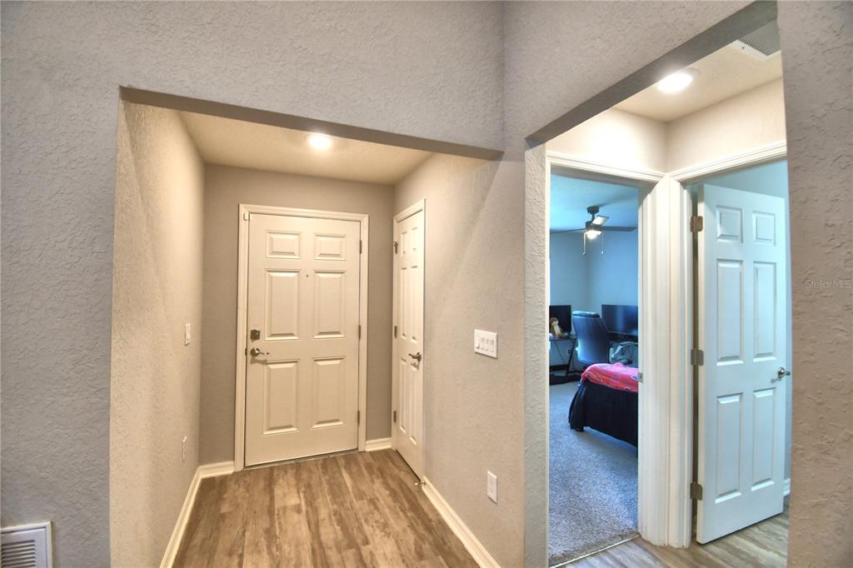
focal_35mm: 15
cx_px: 426
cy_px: 284
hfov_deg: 100.4
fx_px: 355
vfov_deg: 77.3
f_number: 4.5
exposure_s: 1/40
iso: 400
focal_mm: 10
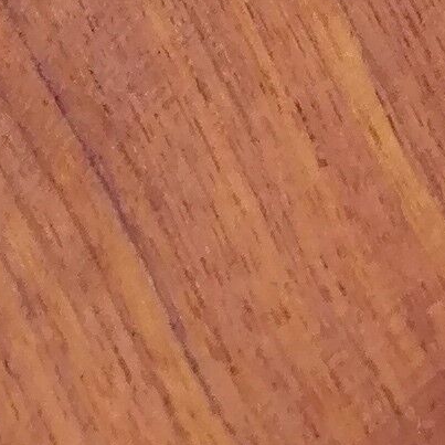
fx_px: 3447
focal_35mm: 237
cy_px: -1744
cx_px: 347
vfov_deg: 5.6
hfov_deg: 7.4
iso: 50
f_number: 1.8
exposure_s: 1/163
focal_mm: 3.6
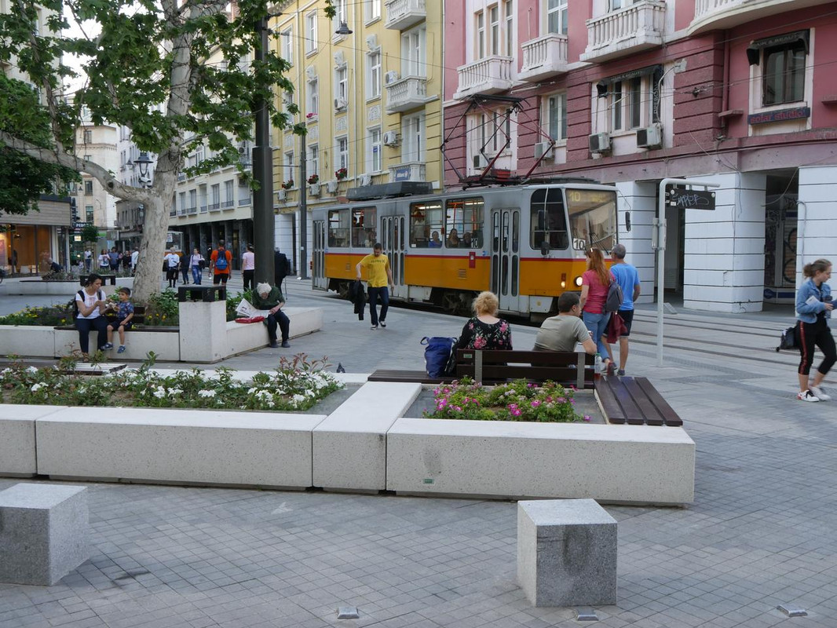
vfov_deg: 39.7
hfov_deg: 51.3
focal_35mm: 36
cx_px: 418
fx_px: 871
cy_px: 314
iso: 500
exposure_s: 1/60
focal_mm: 18
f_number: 7.1
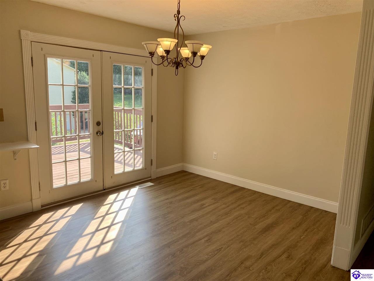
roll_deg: -2.1
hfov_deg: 67.3
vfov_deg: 53.1
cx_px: 187
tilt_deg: -10.4
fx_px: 281
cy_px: 140
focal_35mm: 26
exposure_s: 1/147
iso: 25
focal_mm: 4.25
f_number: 1.8
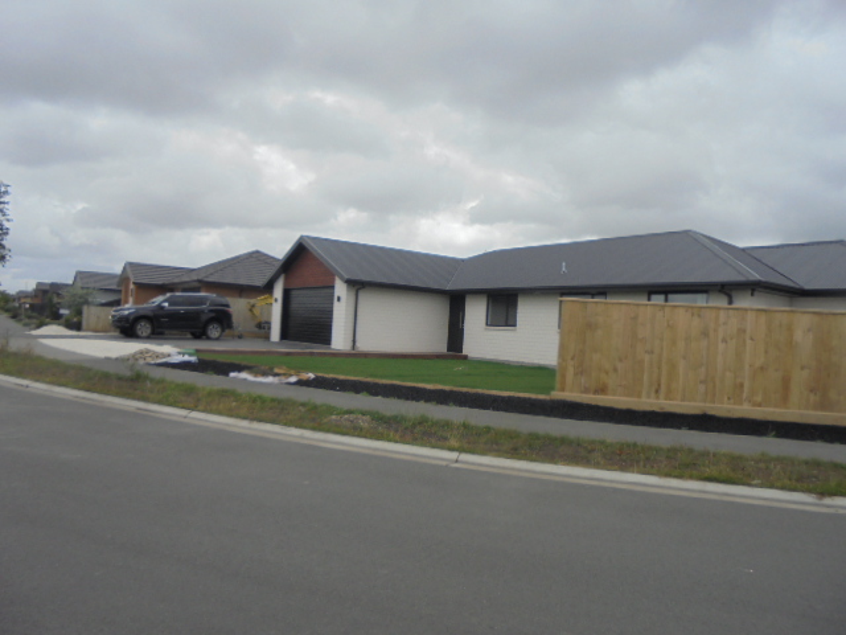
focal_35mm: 26
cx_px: 423
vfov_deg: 53.1
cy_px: 318
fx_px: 635
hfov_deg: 67.3
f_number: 11.5
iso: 100
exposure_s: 1/125
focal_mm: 4.6
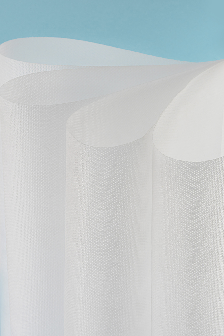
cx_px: 112
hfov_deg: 15.2
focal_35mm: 90
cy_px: 168
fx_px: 839
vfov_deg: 22.6
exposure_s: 1/4
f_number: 20
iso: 100
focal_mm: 90
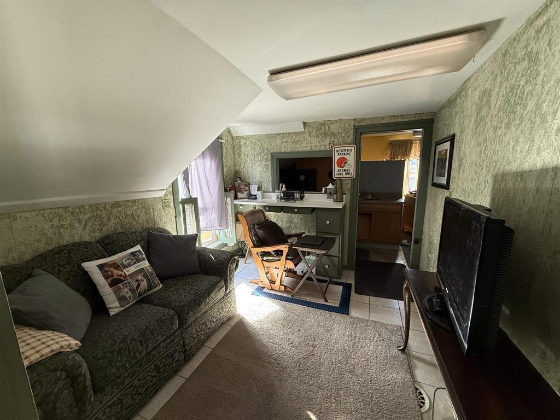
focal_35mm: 14
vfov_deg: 85.7
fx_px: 226
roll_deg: +1.4
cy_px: 210
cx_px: 280
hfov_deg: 102.1
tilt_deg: -9.0
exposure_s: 1/60
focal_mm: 2.22
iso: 320
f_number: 2.2
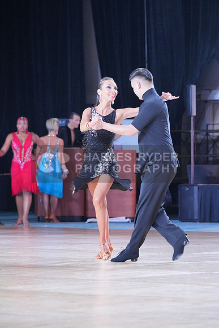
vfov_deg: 10.3
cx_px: 110
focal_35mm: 200
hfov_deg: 6.9
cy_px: 164
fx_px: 1824
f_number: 6.3
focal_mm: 200
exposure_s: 1/400
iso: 5000
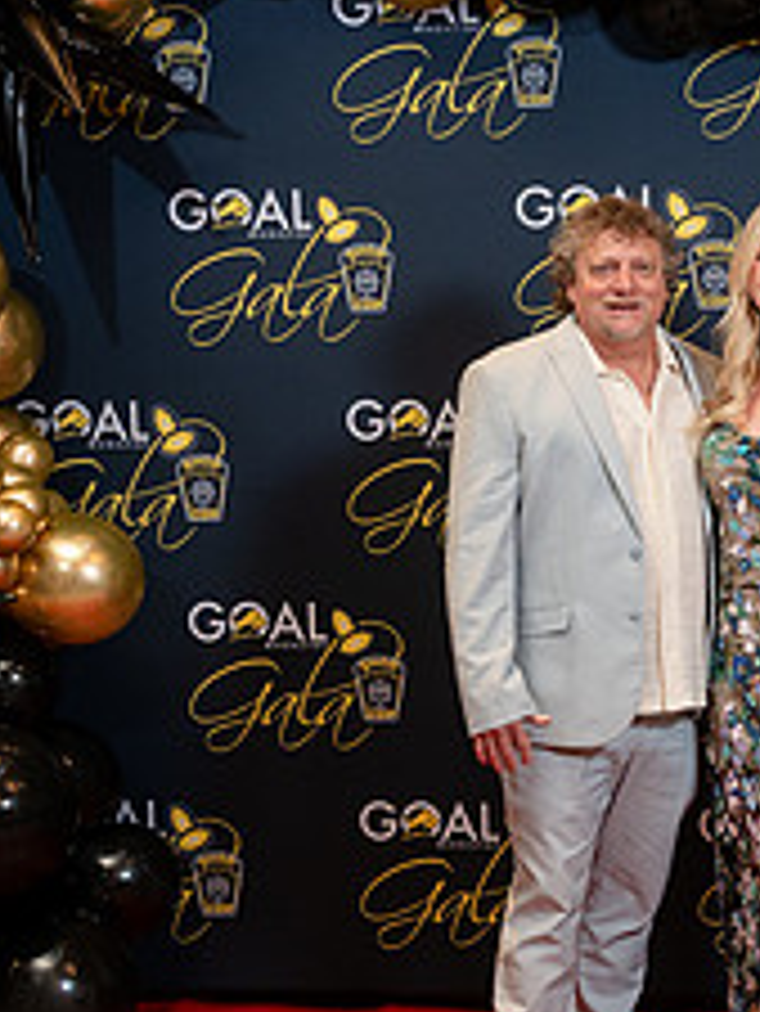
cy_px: 490
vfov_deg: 25.6
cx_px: 667
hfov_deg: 19.1
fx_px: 2223
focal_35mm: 76
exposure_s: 1/200
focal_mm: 28
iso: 1000
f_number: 3.5
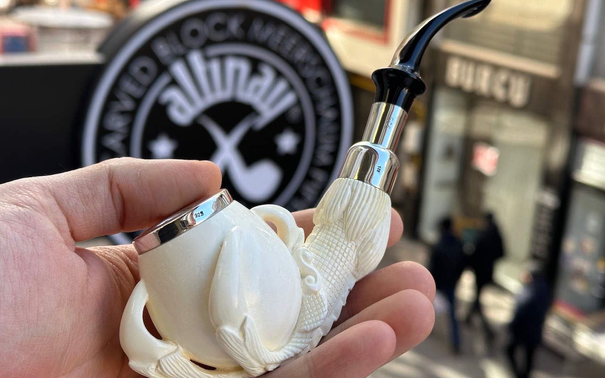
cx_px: 302
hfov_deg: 39.6
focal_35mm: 51
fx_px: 841
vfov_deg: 25.3
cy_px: 194
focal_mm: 6.86
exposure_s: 1/519
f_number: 1.78
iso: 64
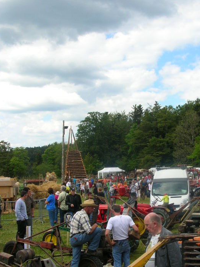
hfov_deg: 28.3
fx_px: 393
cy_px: 188
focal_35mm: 51
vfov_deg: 36.9
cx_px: 141
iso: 50
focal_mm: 5.8
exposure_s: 1/172
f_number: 5.6
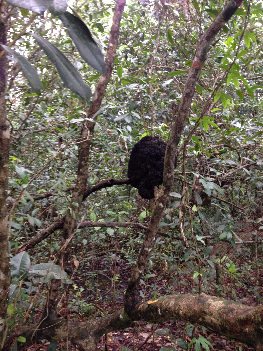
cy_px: 176
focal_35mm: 35
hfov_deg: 40.7
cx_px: 132
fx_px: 355
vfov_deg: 52.6
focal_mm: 4.28
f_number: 2.4
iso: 80
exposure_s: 1/20
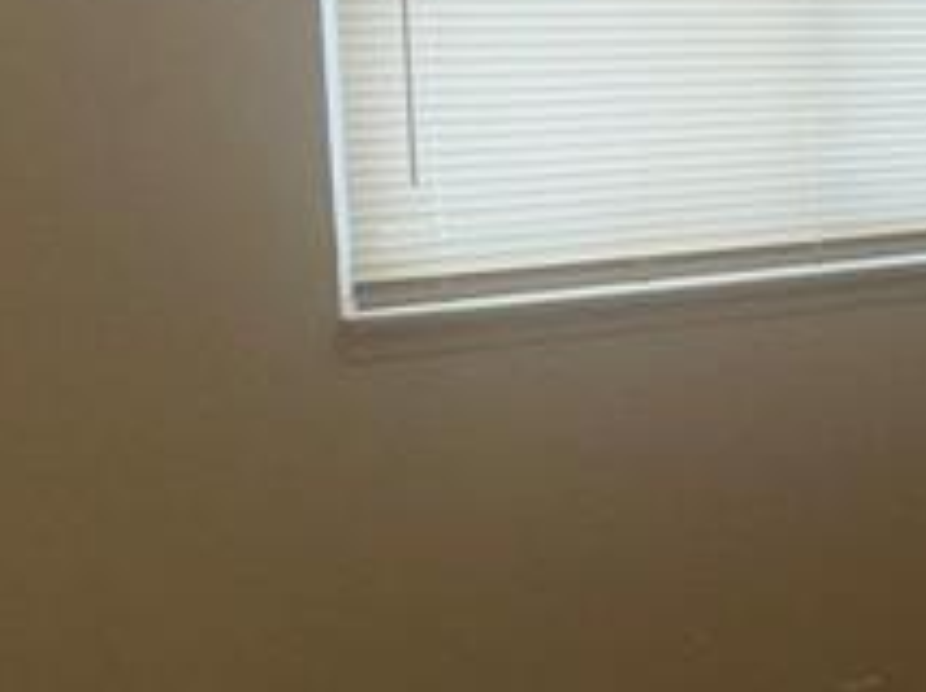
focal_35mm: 67
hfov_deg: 25.7
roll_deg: +0.9
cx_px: 1134
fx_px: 1790
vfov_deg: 21.8
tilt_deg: -5.4
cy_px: 212
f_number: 2.2
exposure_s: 1/122
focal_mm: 2.22
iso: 25
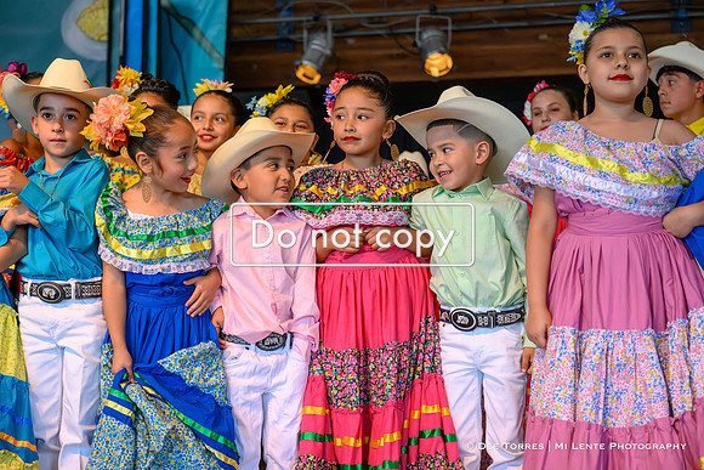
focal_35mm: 60
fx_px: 1174
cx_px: 352
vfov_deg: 22.6
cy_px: 235
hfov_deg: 33.4
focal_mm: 60
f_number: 3.5
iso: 7200
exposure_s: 1/1600
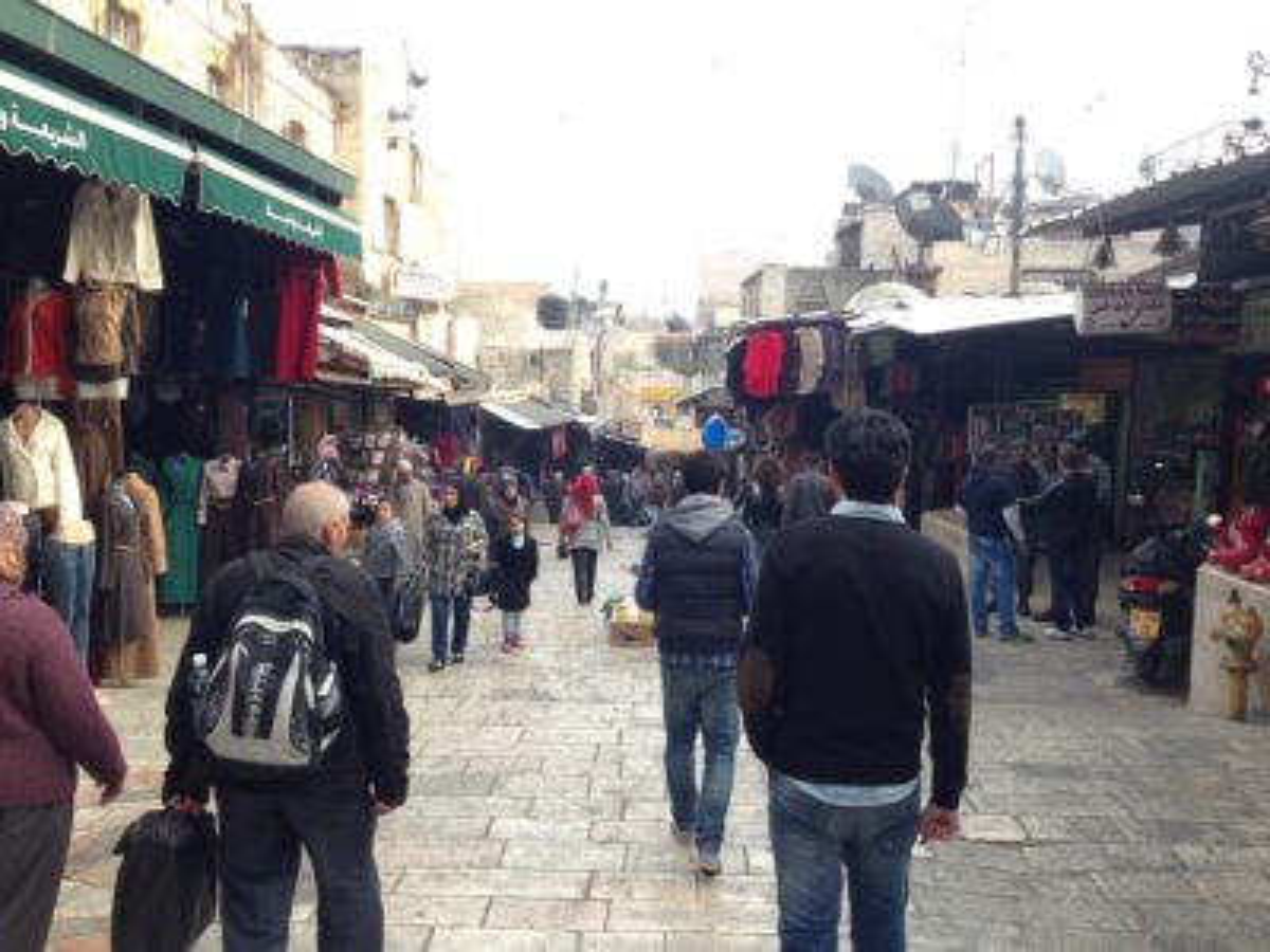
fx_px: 1211
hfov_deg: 55.4
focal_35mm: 33
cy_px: 476
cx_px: 635
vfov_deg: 42.9
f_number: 2.4
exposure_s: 1/131
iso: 50
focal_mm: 4.12
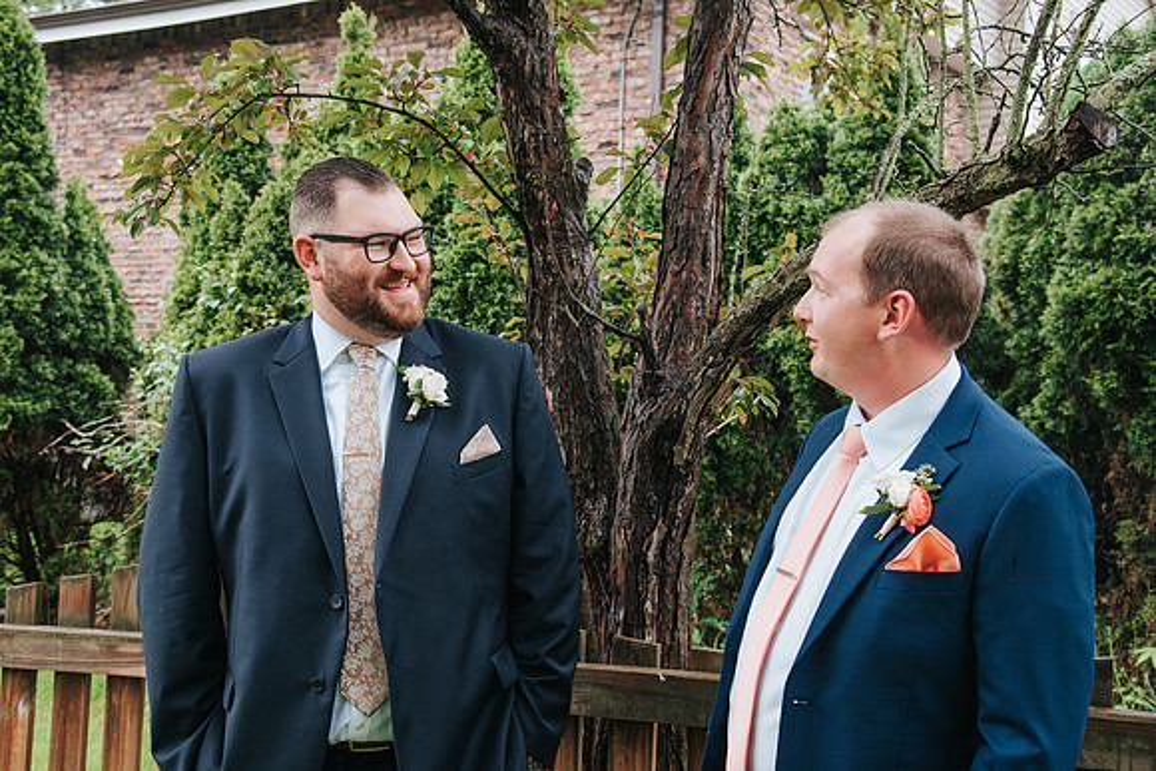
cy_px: 366
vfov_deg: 31.3
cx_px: 548
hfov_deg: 45.5
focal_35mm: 43
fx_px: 1378
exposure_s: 1/100
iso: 400
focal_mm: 40
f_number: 5
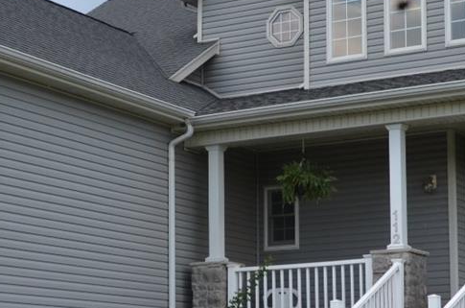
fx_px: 1314
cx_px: 282
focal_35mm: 102
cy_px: 247
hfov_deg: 20.0
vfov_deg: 13.3
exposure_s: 1/200
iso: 200
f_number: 7.1
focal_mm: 22
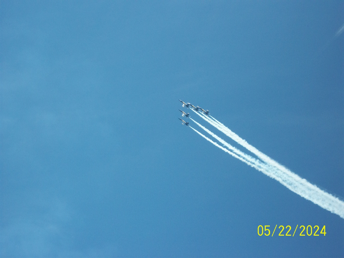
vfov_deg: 15.4
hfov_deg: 20.4
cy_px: 129
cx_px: 172
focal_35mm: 96
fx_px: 954
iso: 80
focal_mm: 17.1
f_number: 5.2
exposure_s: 1/400
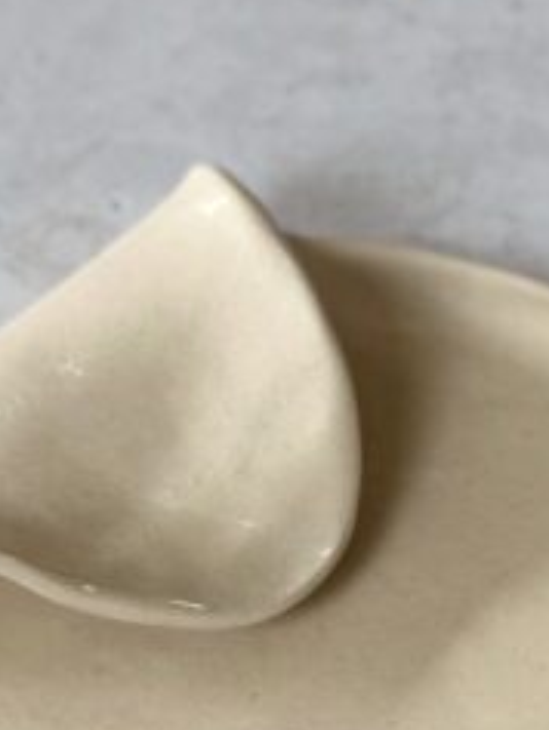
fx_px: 3423
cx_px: 472
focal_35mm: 162
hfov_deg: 9.1
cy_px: 696
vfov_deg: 12.1
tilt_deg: -51.1
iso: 80
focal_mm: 6.86
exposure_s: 1/233
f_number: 1.78
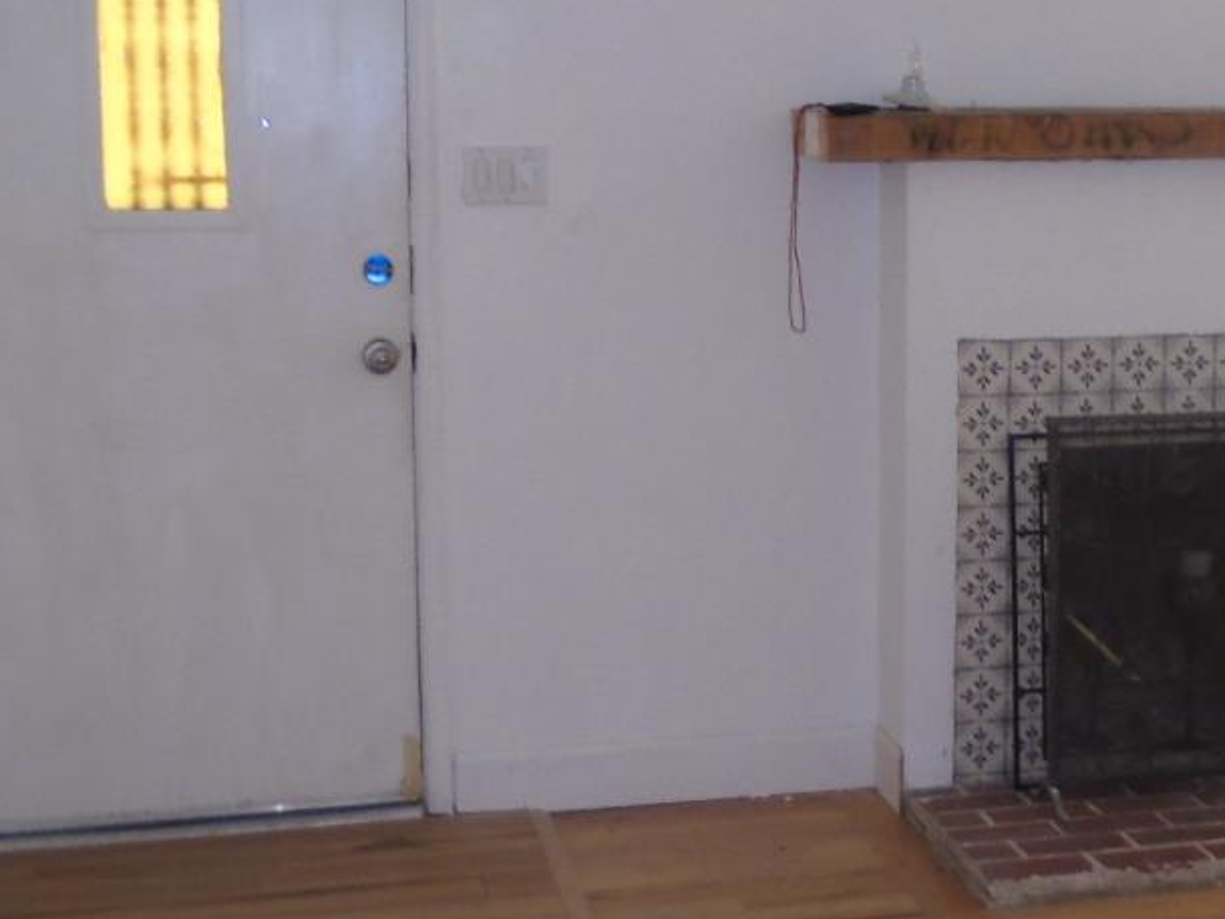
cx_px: 911
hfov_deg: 29.8
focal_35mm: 64
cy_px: 411
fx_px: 2265
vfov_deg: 22.9
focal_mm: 4.6
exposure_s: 1/40
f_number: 3.2
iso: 100
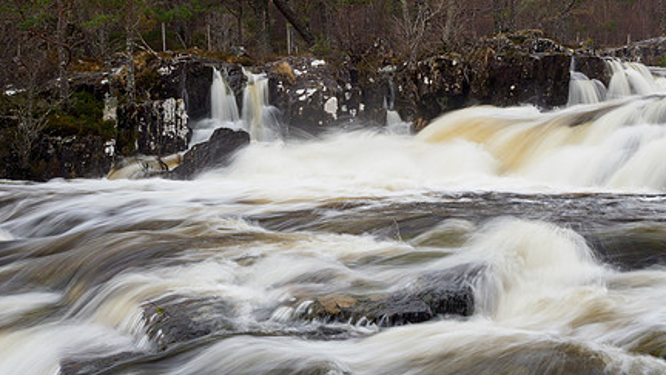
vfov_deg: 15.9
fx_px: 1342
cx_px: 390
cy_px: 200
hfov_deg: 27.8
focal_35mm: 76
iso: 200
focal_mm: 26
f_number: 7.1
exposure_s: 1/5
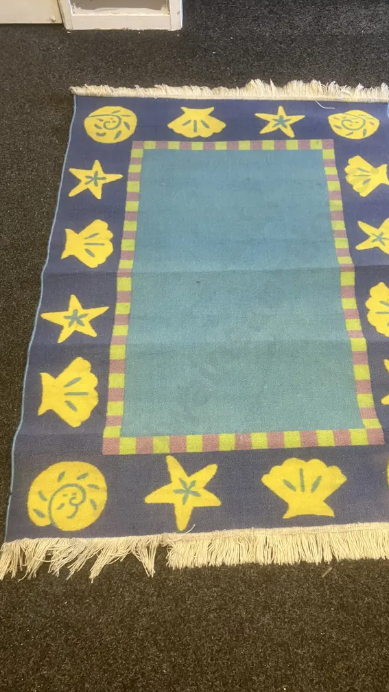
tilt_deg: -58.8
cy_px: 345
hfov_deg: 37.6
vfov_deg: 62.6
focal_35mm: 31
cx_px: 233
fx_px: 568
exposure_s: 1/50
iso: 125
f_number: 1.8
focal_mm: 3.99
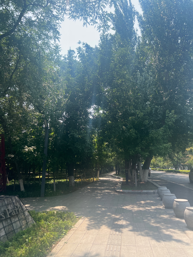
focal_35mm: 26
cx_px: 96
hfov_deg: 53.1
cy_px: 128
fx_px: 193
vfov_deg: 67.3
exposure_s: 1/1751
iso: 50
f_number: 1.5
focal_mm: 5.7
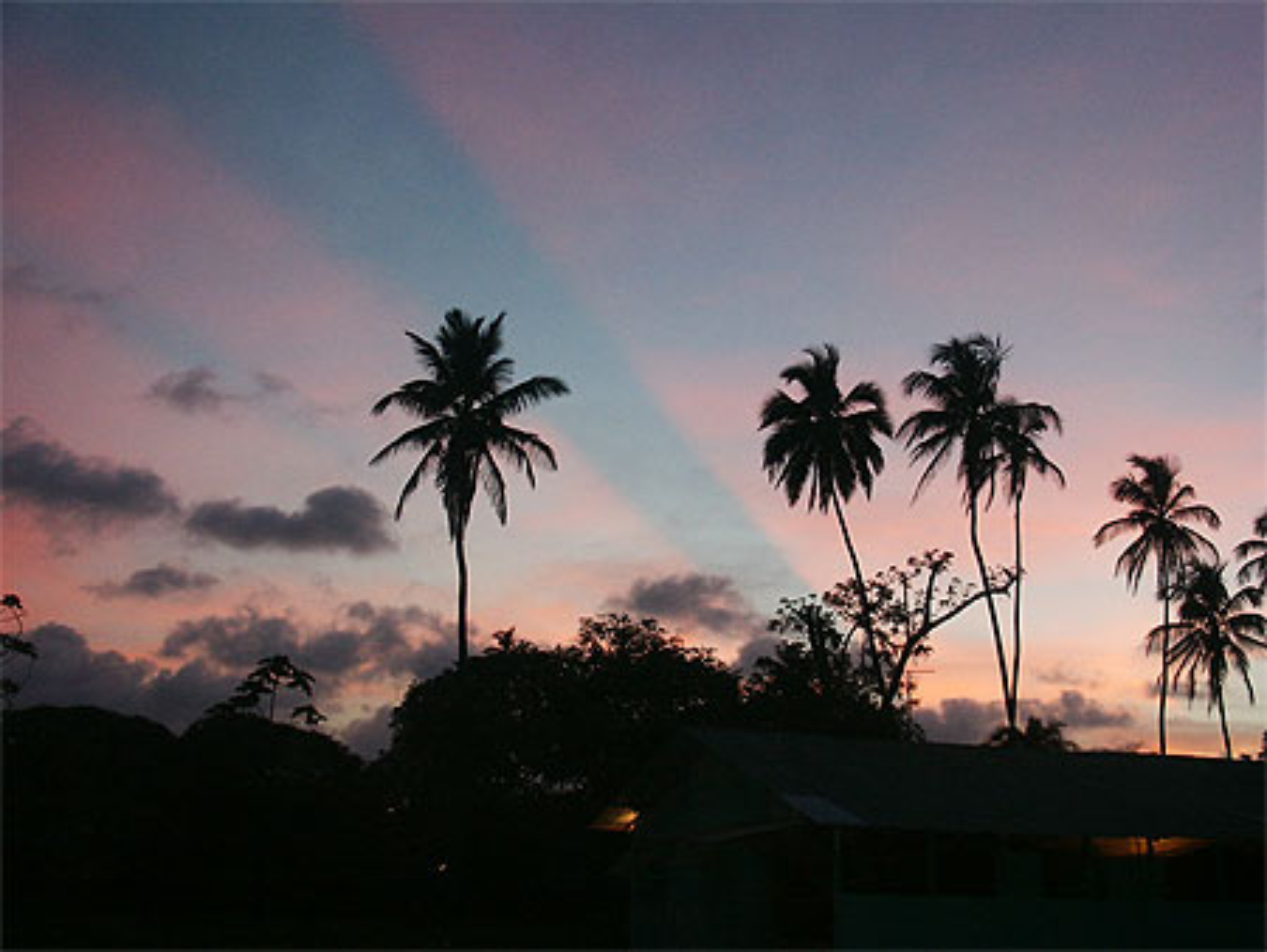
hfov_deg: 42.9
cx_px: 634
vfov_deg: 32.9
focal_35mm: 44
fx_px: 1611
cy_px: 476
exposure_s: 1/45
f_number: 3.6
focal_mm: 9.11
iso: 200
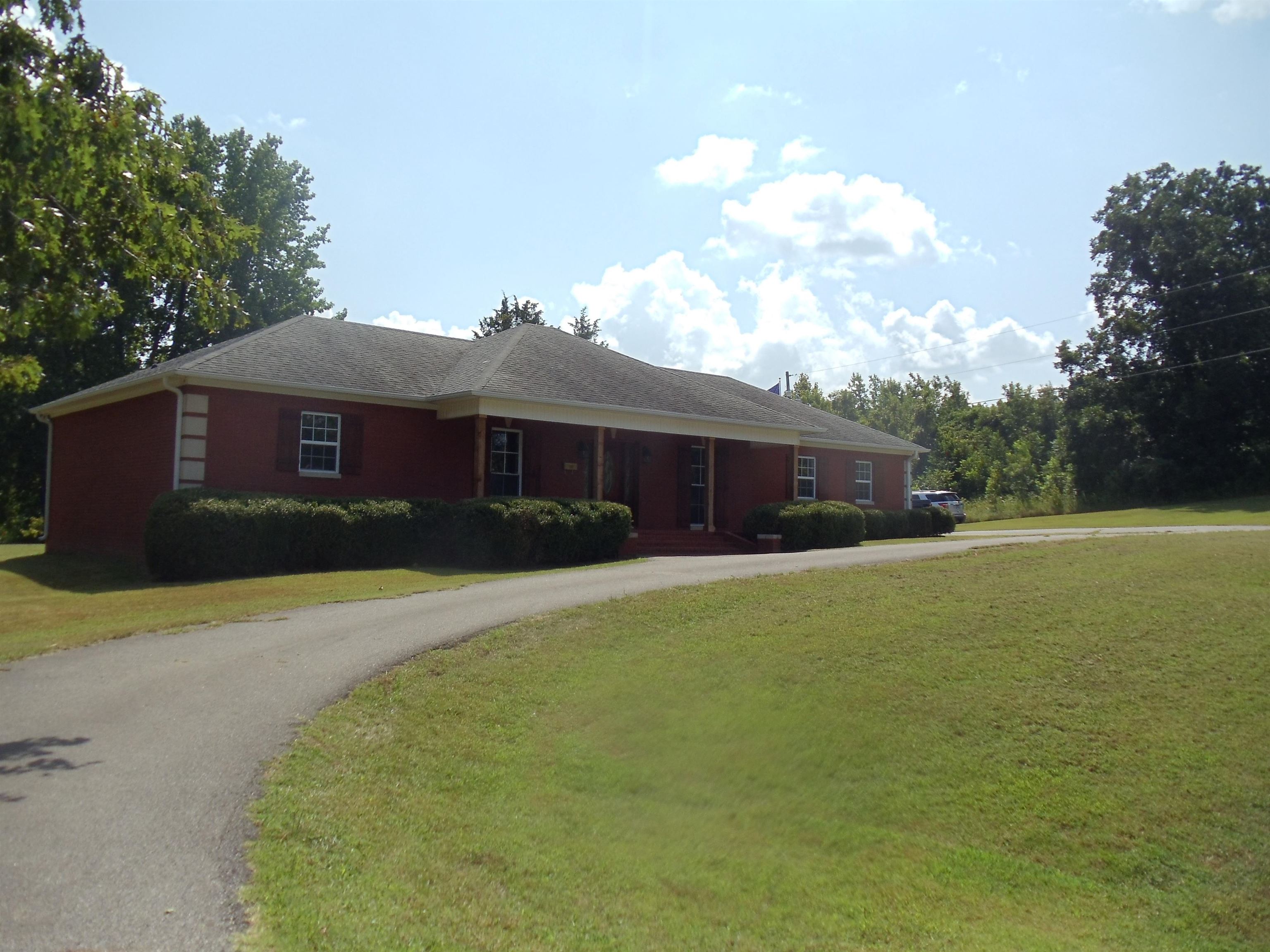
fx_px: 1614
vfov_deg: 32.9
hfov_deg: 42.9
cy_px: 476
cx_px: 635
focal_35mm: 44
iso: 80
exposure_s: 1/250
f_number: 7.1
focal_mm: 6
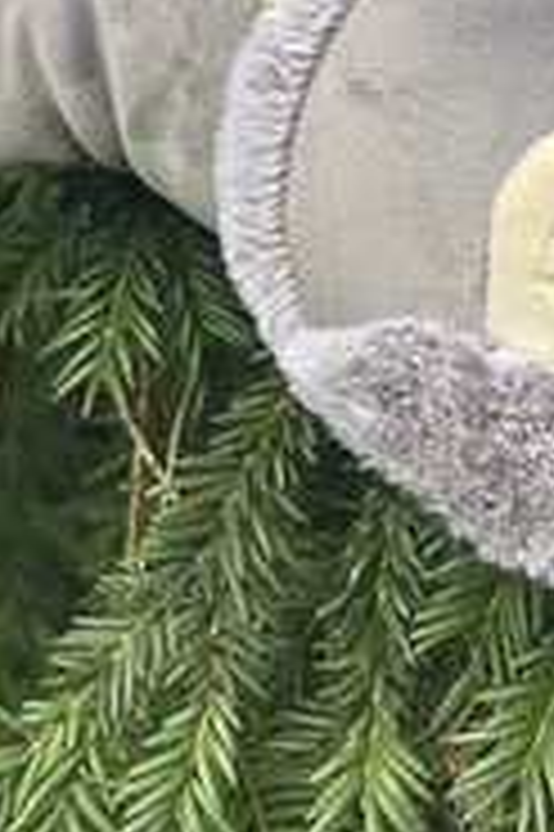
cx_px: 401
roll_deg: +0.4
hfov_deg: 11.7
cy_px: -301
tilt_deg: +3.2
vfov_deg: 16.4
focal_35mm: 117
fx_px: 2706
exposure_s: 1/347
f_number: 1.5
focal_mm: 5.7
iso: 50
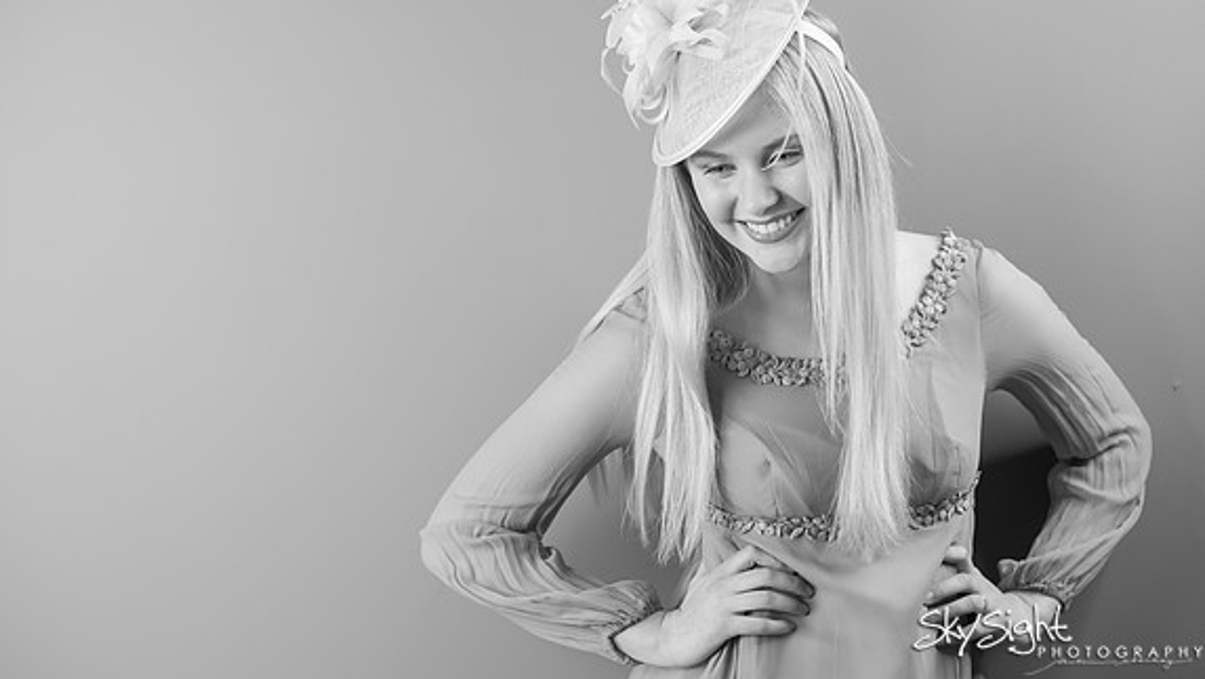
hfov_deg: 36.6
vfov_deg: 21.1
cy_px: 316
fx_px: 1822
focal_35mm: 57
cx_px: 551
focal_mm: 50
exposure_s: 1/250
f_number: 2.8
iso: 500
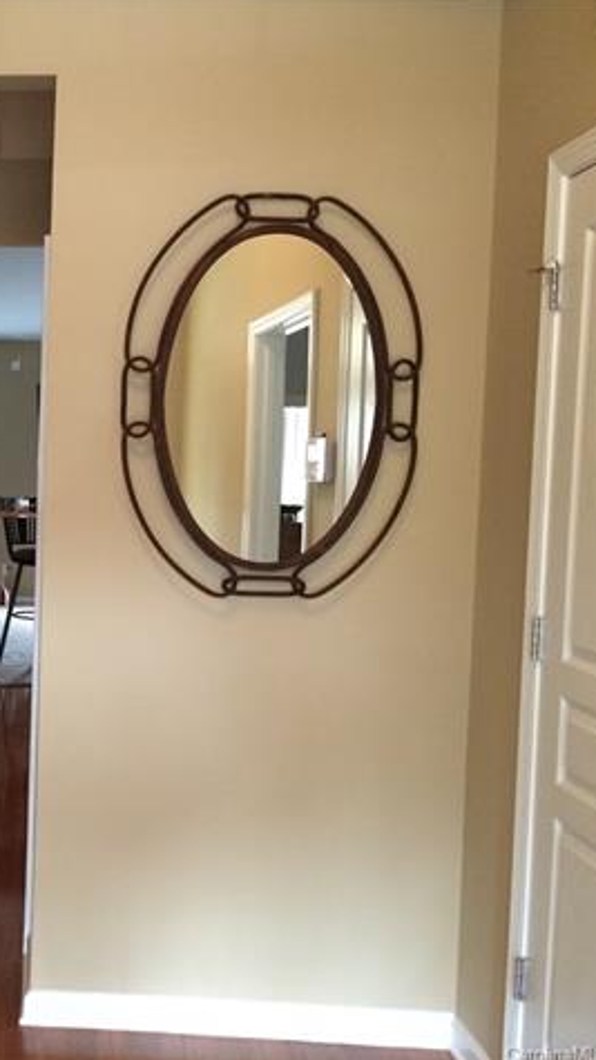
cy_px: 531
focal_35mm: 44
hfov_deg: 25.3
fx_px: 1237
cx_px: -49
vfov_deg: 46.4
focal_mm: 4.12
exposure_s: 1/30
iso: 200
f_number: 2.2
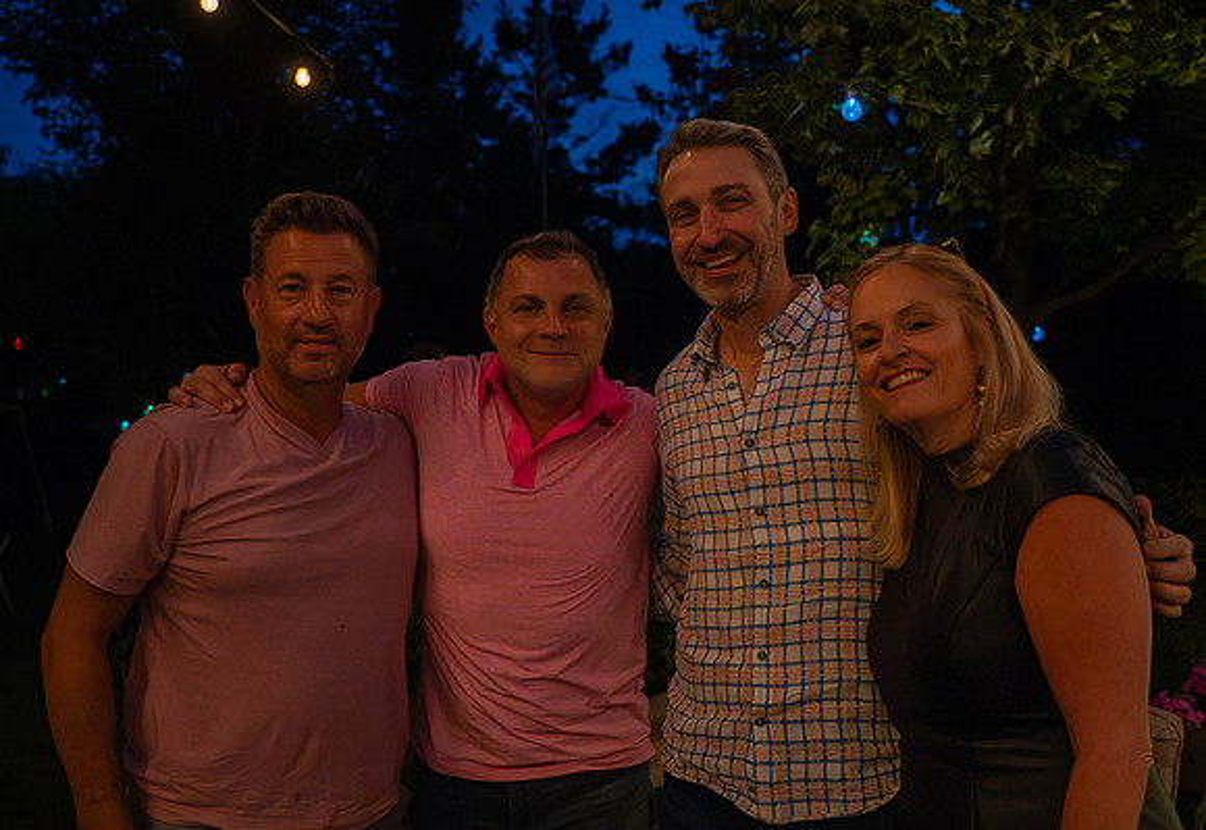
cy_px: 417
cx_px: 697
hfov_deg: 54.9
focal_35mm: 34
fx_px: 1155
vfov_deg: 39.5
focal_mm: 29
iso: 6400
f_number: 4.5
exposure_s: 1/160
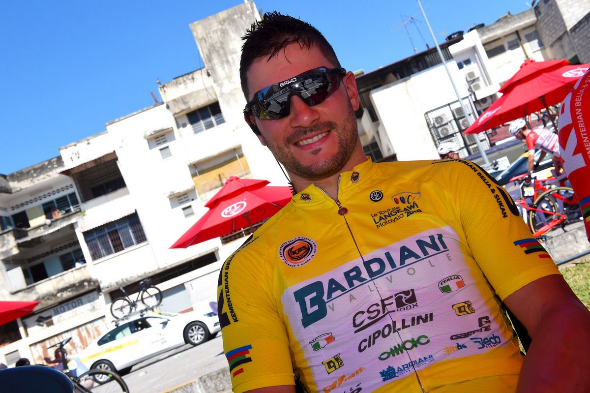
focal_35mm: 40
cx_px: 295
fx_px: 655
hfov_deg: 48.5
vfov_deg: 33.4
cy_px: 196
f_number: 14
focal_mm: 40
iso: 800
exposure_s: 1/500
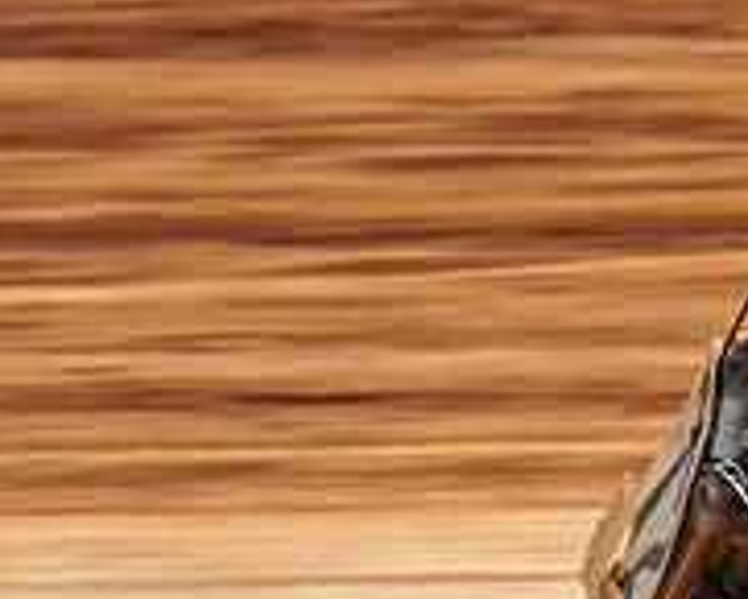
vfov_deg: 2.6
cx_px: 1161
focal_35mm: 601
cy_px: 525
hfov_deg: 3.2
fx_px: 13312
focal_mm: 200
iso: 200
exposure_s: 1/400
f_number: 10
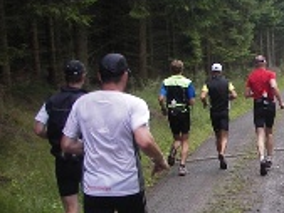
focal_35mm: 90
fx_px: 739
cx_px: 333
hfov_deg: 20.5
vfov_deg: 16.4
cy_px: 143
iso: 50
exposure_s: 1/80
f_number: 3.3
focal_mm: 6.3
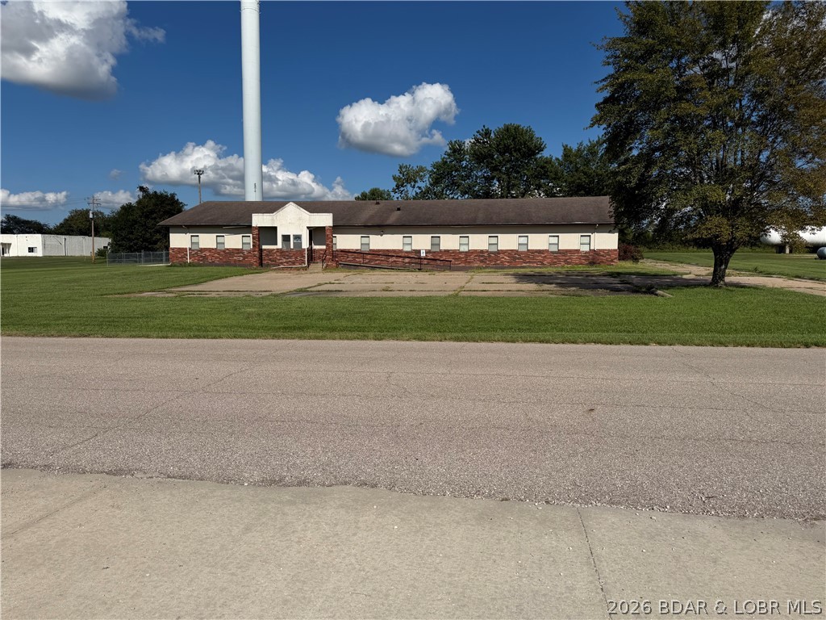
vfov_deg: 56.8
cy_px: 310
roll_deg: -0.8
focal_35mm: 24
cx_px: 413
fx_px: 573
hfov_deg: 71.6
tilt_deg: -4.8
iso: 80
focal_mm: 6.76
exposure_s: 1/10309
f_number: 1.78
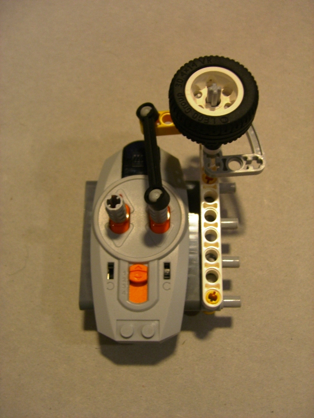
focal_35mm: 38
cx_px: 157
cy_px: 209
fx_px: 460
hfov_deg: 37.7
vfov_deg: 49.0
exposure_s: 1/8
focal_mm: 7.9
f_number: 2.8
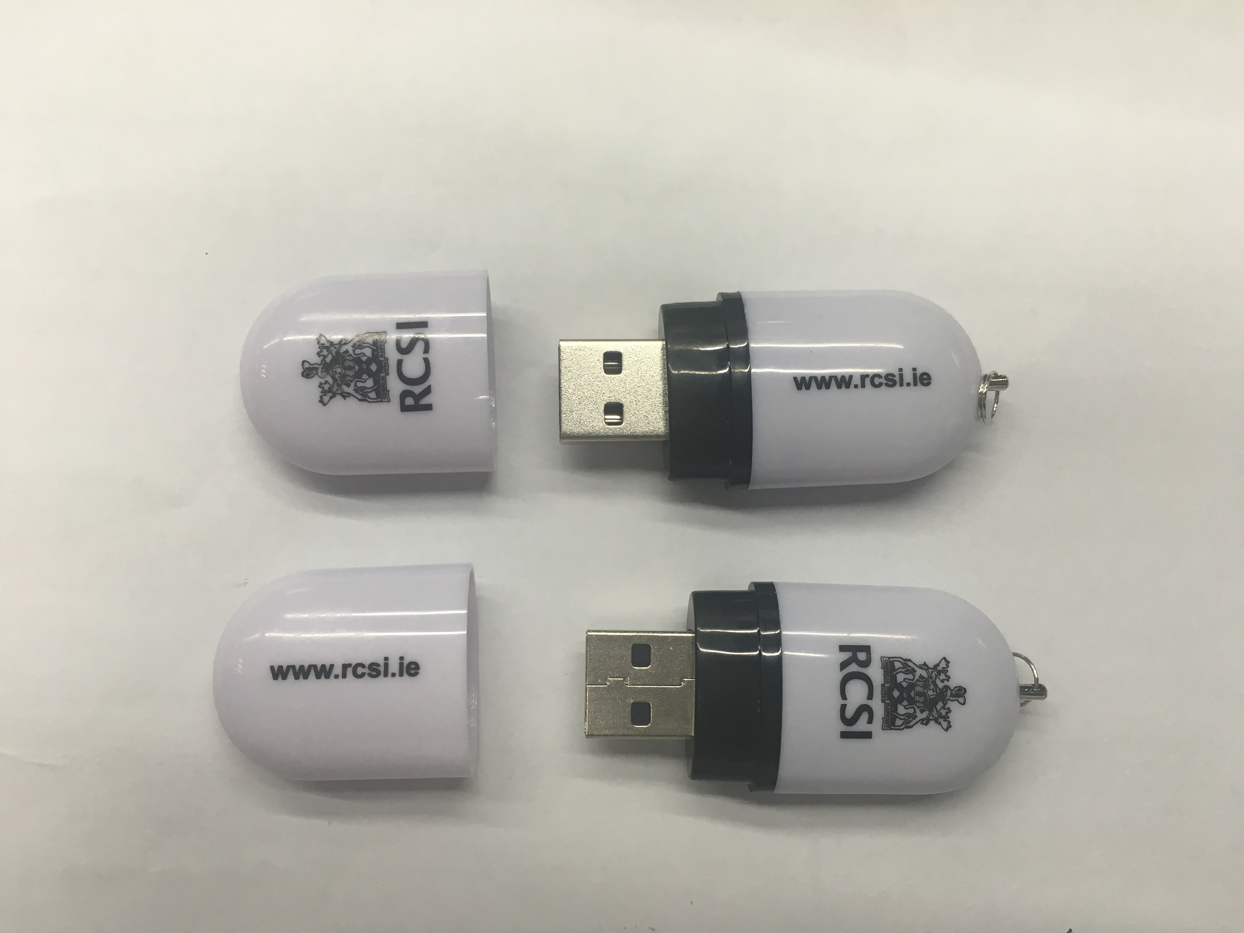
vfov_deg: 48.2
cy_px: 466
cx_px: 622
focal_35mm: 29
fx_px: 1042
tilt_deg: -81.5
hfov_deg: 61.7
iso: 25
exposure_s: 1/33
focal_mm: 4.15
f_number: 2.2
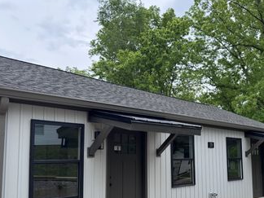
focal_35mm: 37
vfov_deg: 38.2
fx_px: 282
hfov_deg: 49.5
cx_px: 170
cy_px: 132
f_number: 1.78
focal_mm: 6.76
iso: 80
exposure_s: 1/1767
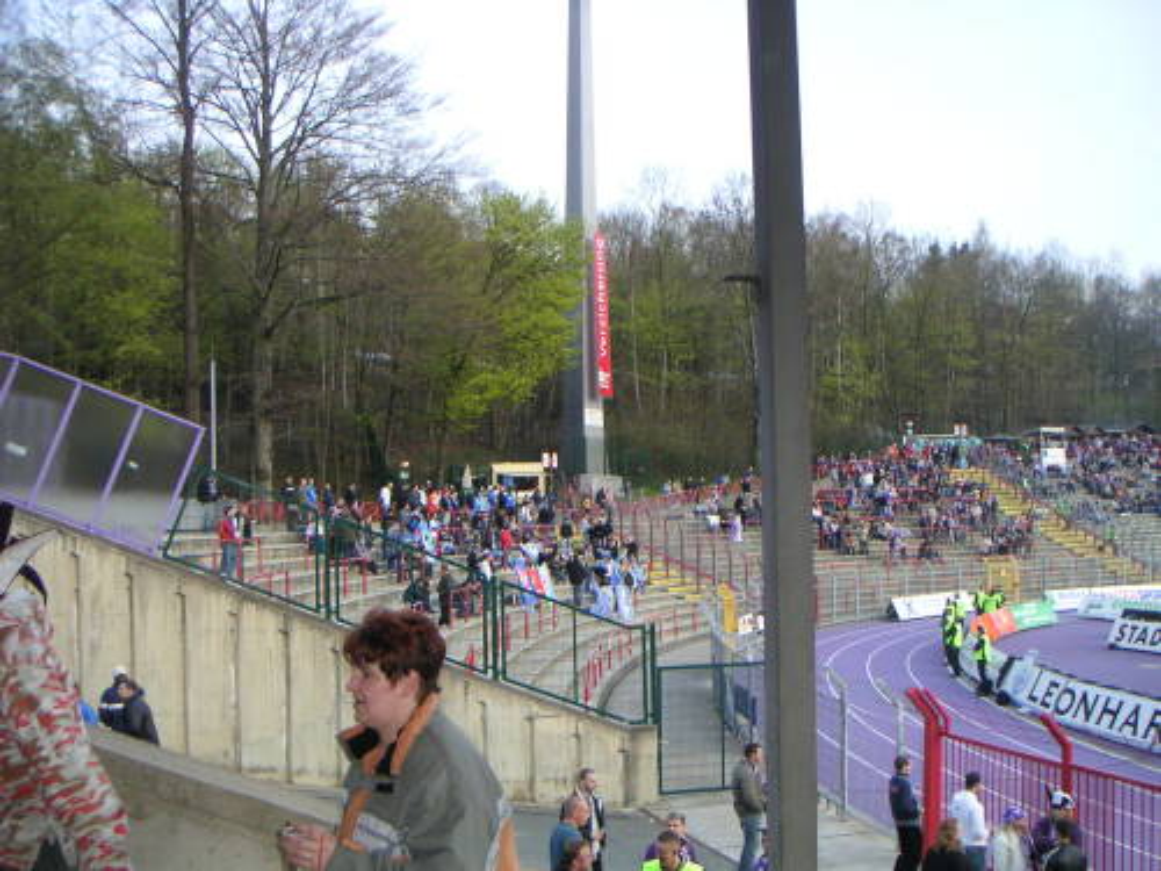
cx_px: 580
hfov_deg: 49.0
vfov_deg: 37.7
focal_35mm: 38
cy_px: 436
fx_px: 1274
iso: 160
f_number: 2.8
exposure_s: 1/180
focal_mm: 6
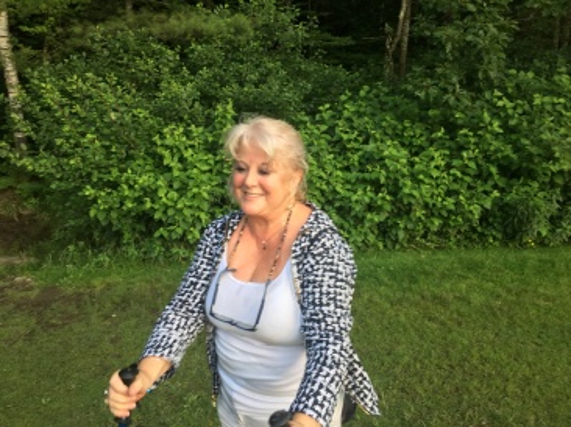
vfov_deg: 48.2
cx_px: 286
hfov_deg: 61.7
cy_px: 214
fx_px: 478
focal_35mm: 29
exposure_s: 1/60
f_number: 2.2
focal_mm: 4.15
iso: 32
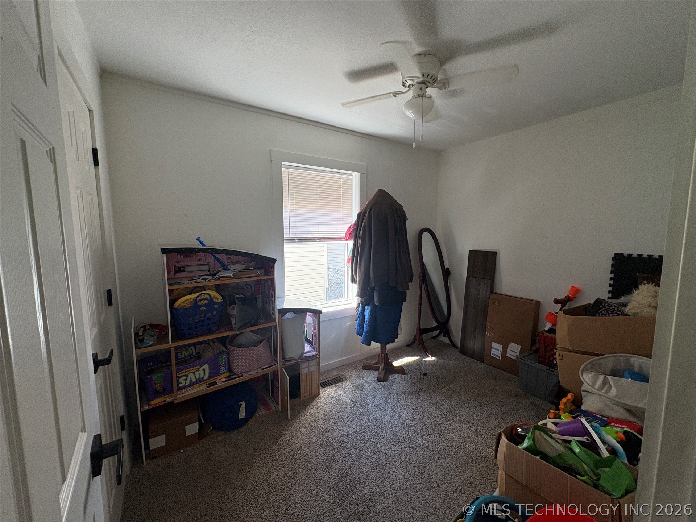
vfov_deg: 85.7
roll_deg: -0.2
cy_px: 261
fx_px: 281
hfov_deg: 102.1
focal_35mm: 14
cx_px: 348
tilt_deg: -5.3
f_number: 2.2
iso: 125
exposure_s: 1/99
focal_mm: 2.22
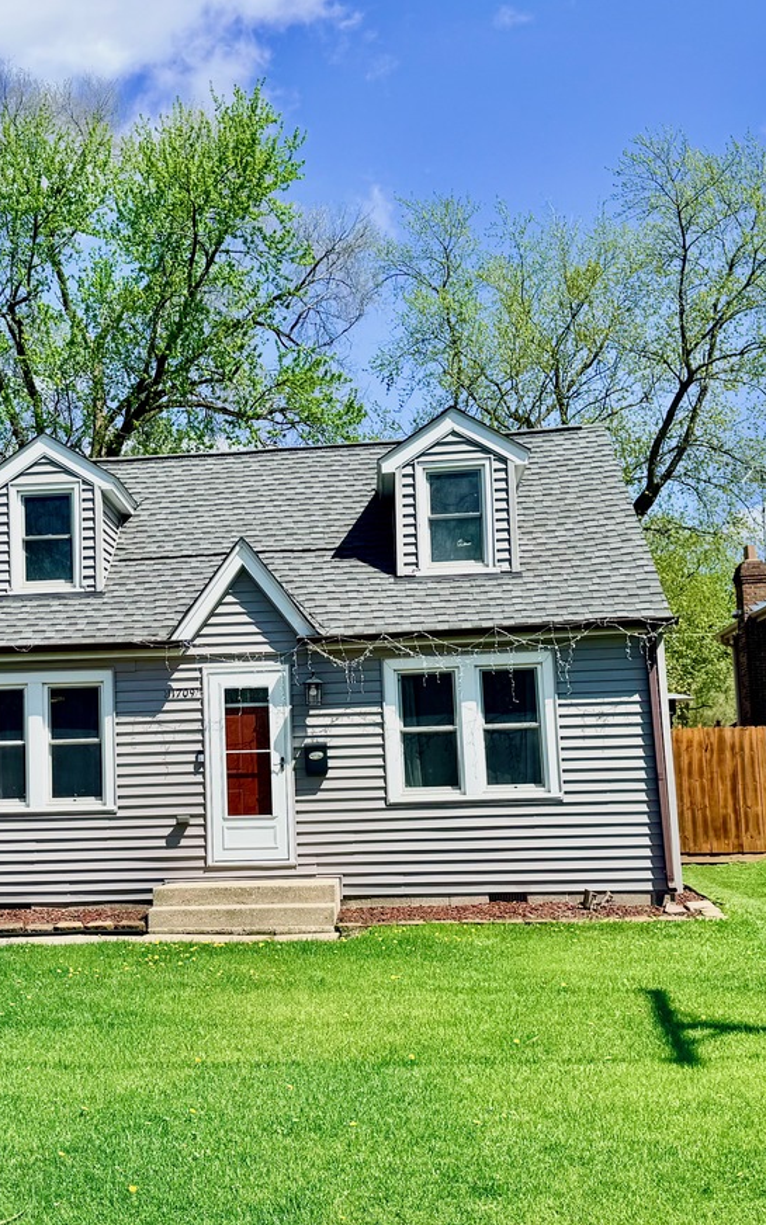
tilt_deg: +5.8
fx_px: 1403
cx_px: 207
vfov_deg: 47.1
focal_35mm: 42
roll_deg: +1.7
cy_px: 666
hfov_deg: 30.1
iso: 80
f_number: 1.78
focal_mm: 6.76
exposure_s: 1/5319
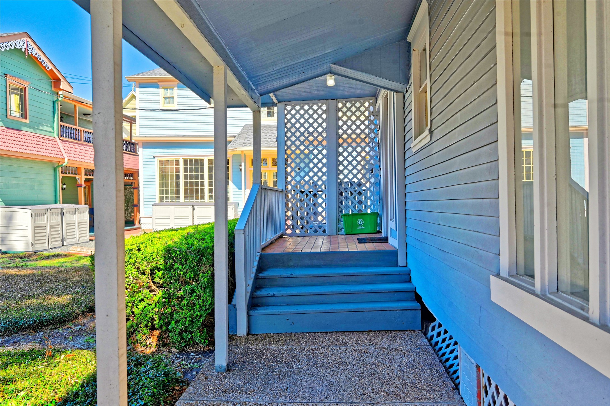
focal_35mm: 30
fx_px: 508
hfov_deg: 62.0
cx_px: 305
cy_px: 203
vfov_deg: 43.5
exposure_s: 1/160
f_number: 8
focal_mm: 30
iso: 400
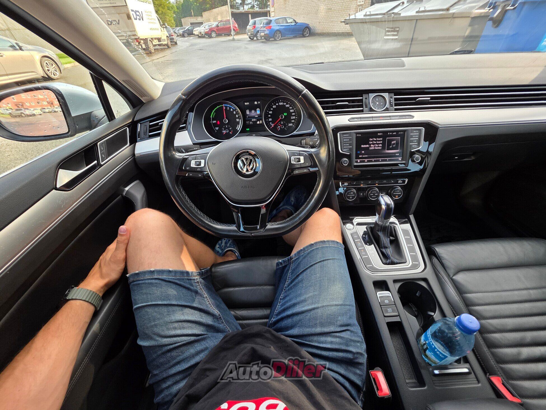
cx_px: 273
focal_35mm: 13
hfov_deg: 106.2
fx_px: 205
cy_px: 205
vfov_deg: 89.9
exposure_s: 1/359
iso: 200
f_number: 1.9
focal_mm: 2.2
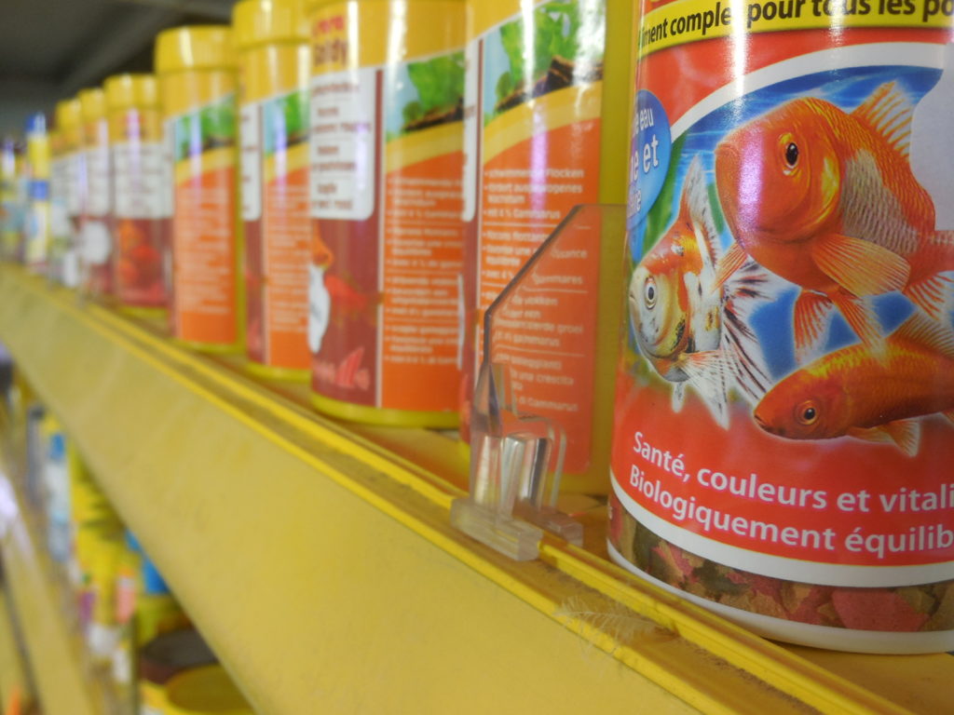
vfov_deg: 41.8
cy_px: 358
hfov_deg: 54.0
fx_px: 937
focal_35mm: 34
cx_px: 477
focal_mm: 6.1
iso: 125
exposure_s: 1/8
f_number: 3.4
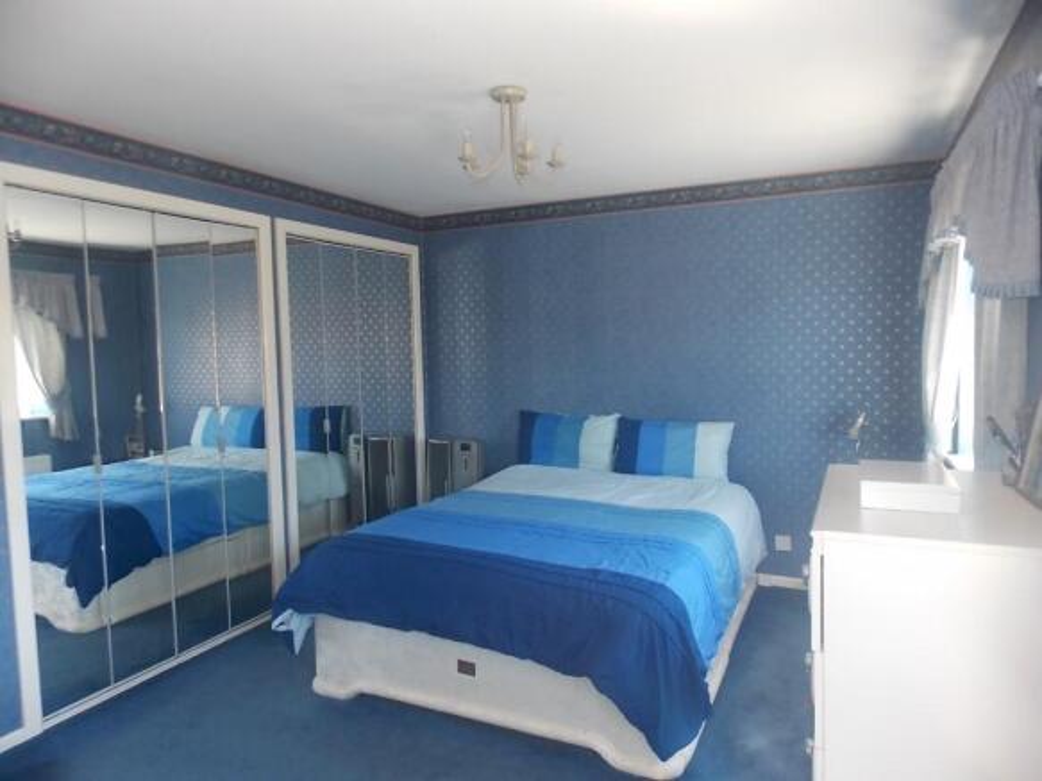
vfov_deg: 58.9
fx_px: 692
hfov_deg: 73.9
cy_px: 390
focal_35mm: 23
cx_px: 521
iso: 125
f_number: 3.1
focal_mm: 4
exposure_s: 1/30
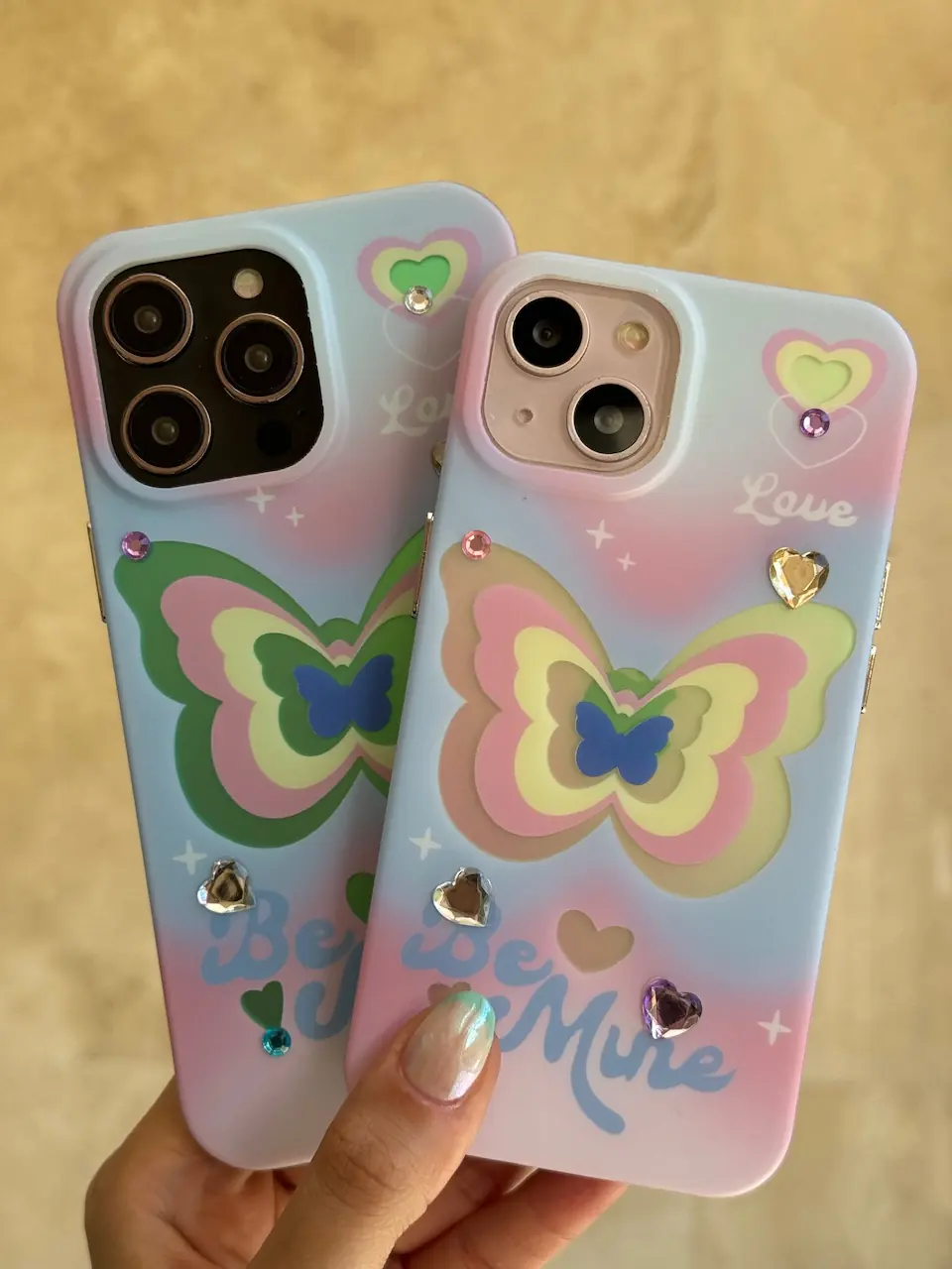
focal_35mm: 48
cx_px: 476
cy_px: 634
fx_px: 1760
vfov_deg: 39.7
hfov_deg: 30.3
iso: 64
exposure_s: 1/615
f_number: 1.78
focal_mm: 6.76
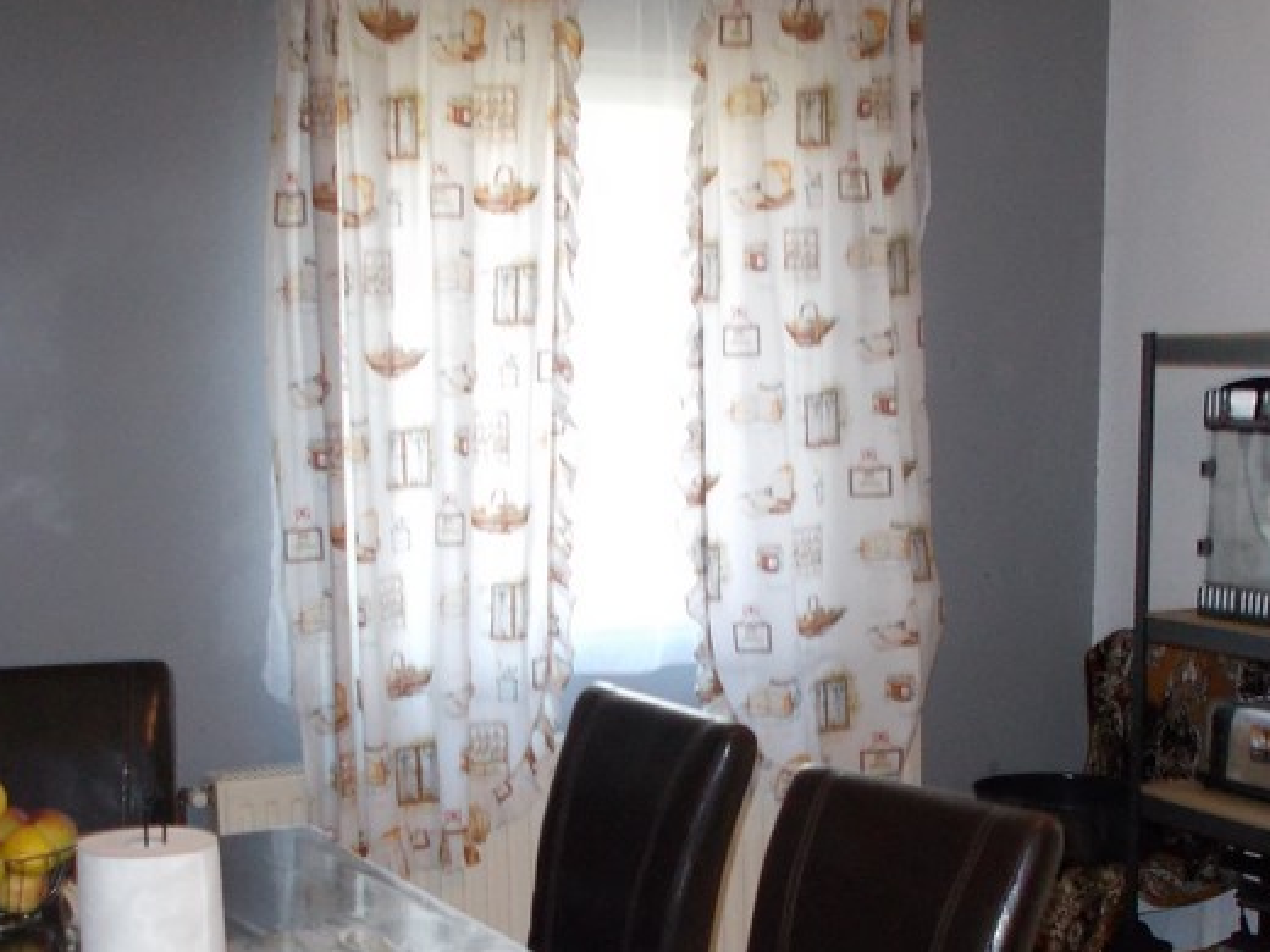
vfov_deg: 24.1
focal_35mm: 60
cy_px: 727
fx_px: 2201
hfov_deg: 32.2
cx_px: 606
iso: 220
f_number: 3.2
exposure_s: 1/25
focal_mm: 4.6
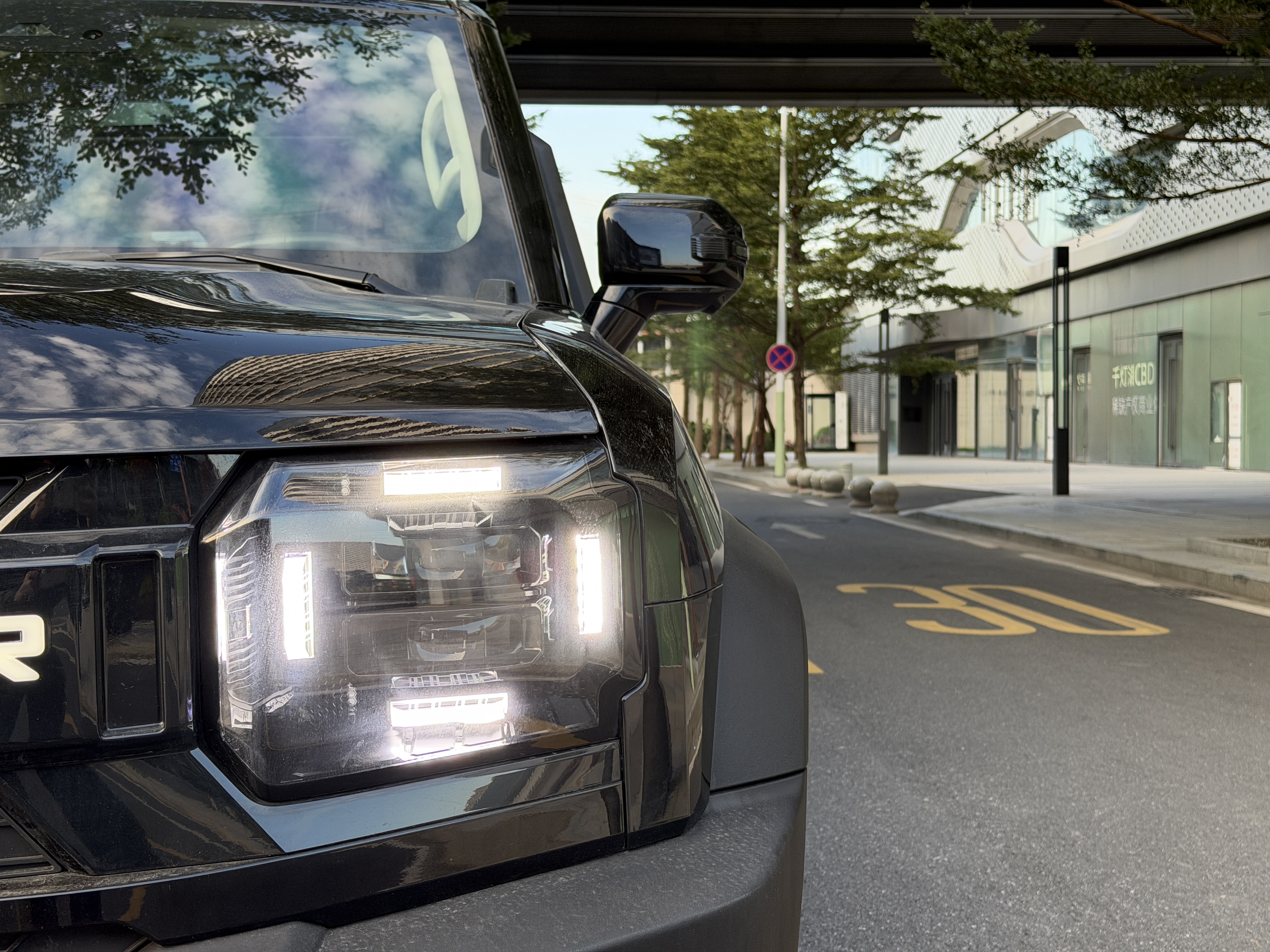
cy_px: 476
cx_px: 635
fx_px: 1761
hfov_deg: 39.7
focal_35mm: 48
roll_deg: +0.8
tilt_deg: -1.1
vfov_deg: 30.3
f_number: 1.78
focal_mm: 6.76
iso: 64
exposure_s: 1/229
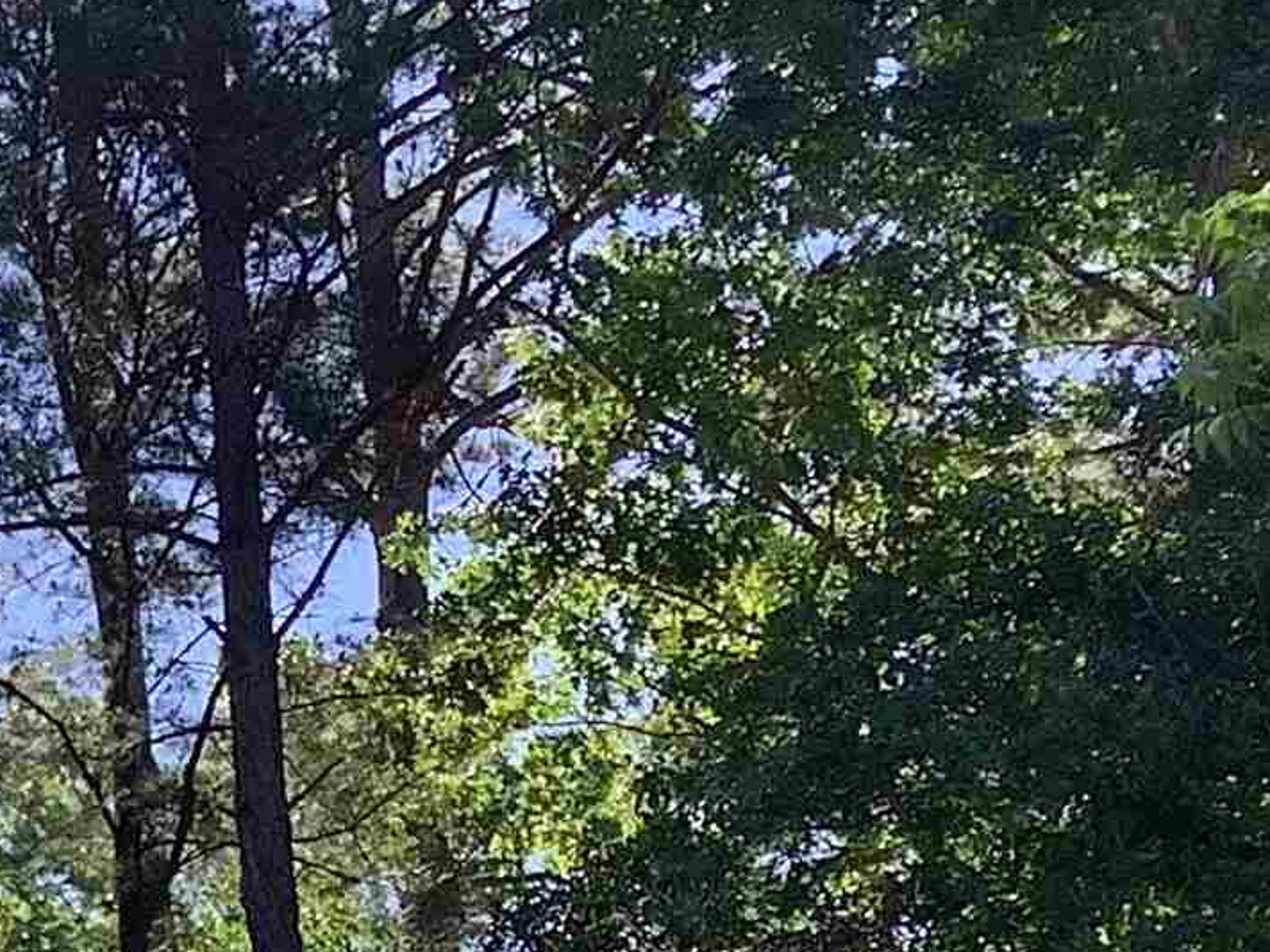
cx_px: -1070
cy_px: 1334
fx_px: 4915
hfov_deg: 13.2
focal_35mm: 134
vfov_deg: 10.7
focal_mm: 3.3
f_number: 2.4
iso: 25
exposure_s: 1/403
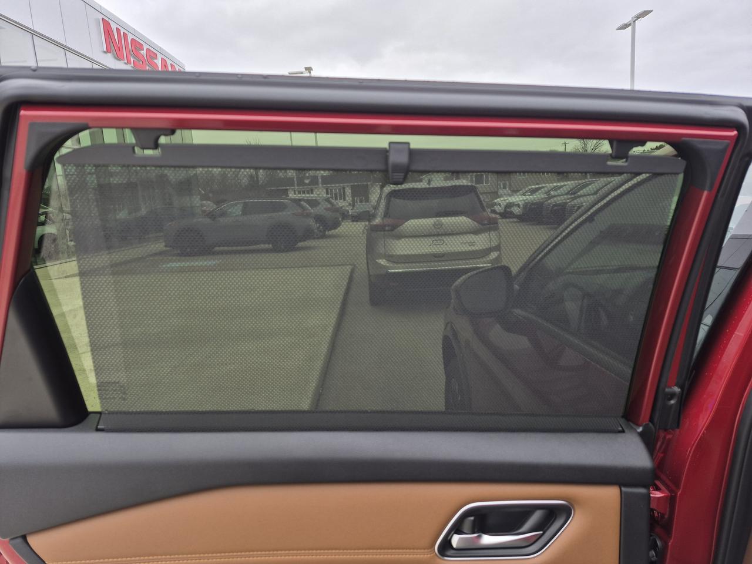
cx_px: 376
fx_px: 500
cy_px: 282
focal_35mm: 23
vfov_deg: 58.9
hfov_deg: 73.9
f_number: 1.8
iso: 25
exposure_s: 1/206
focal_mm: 5.4
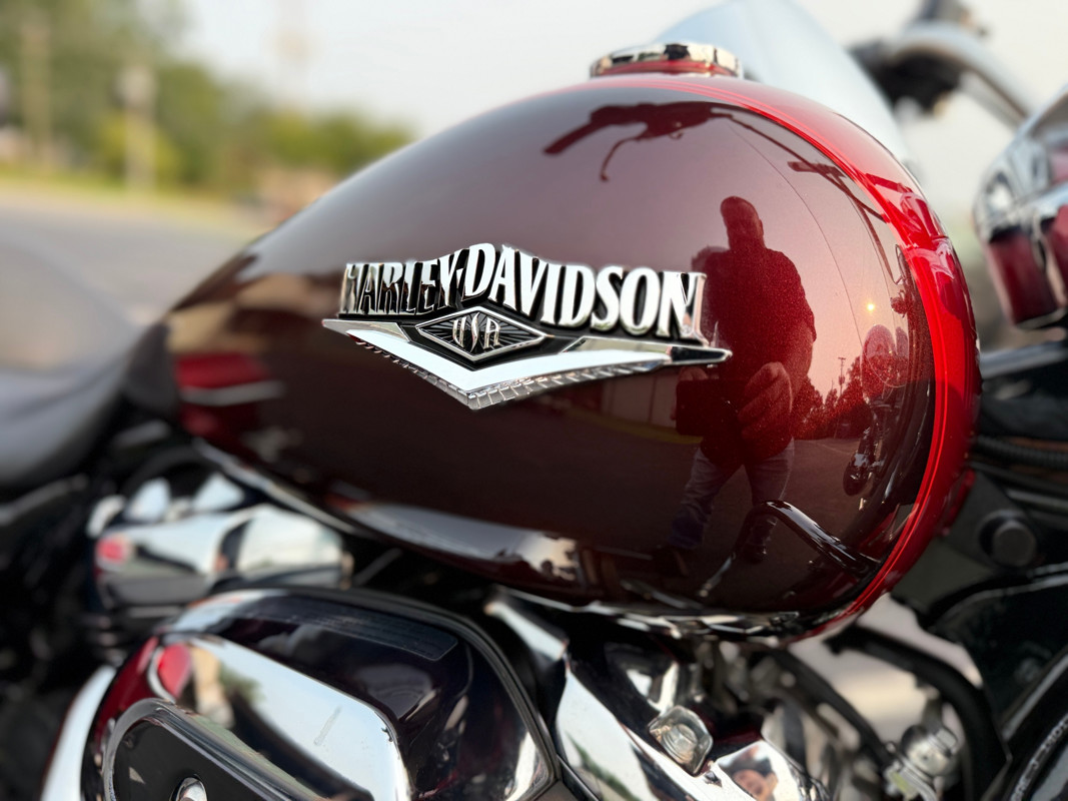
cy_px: 400
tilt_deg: -13.3
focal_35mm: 24
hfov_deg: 71.6
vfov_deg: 56.8
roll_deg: -7.3
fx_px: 740
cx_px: 534
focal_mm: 6.76
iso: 100
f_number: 1.78
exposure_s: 1/1032
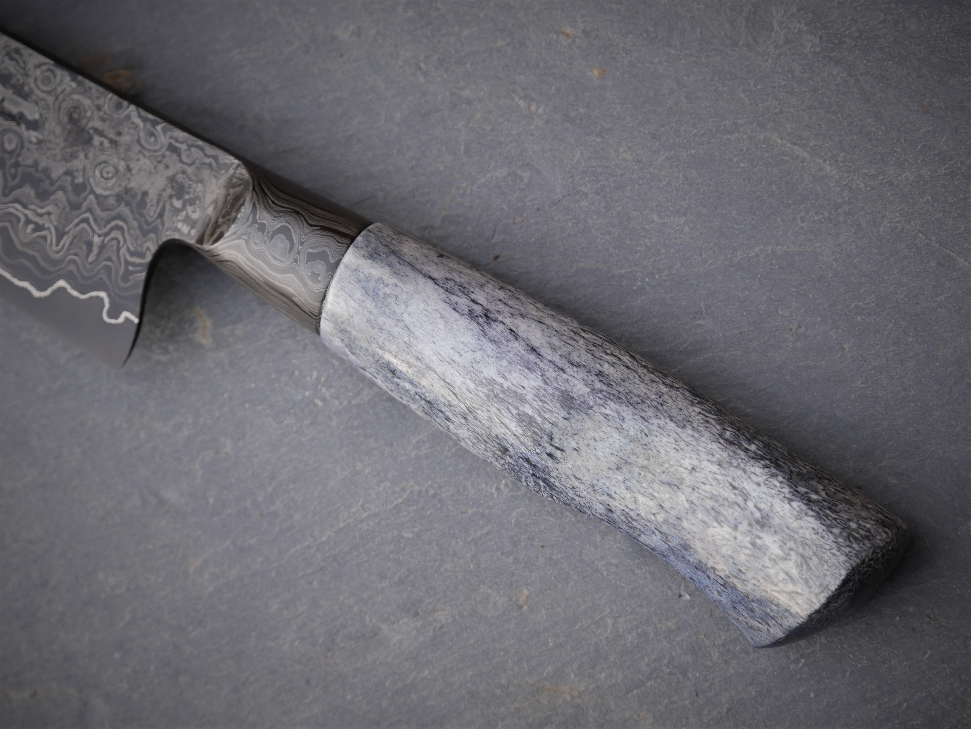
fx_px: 4714
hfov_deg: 11.8
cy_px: 364
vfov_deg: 8.8
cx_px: 486
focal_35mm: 168
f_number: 5.2
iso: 250
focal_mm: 84
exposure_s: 1/200
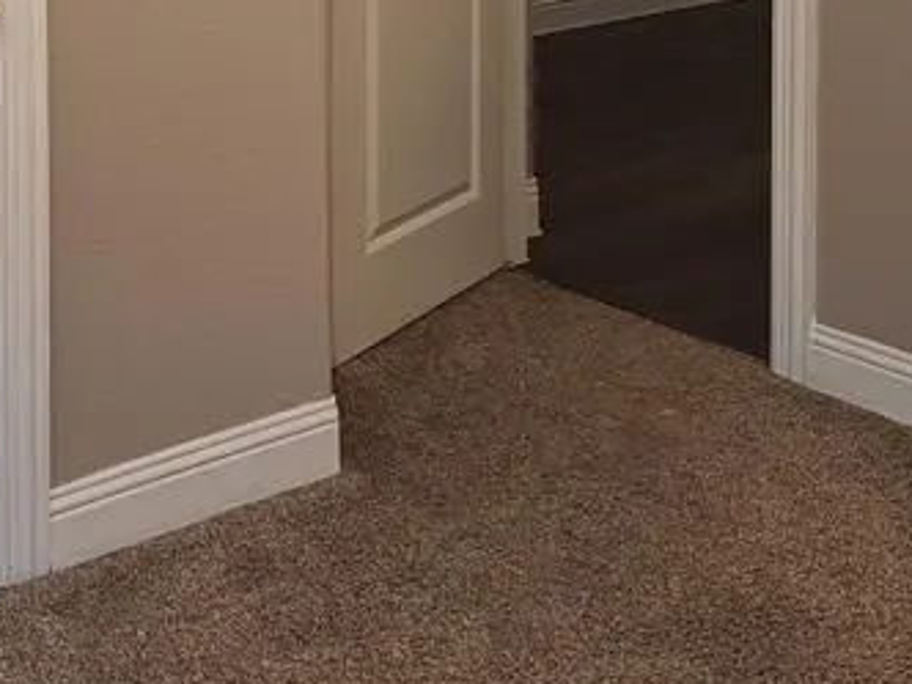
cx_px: 181
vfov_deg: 18.8
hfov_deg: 26.9
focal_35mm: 71
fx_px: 1871
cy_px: -269
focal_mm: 5.54
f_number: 1.8
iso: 125
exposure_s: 1/40
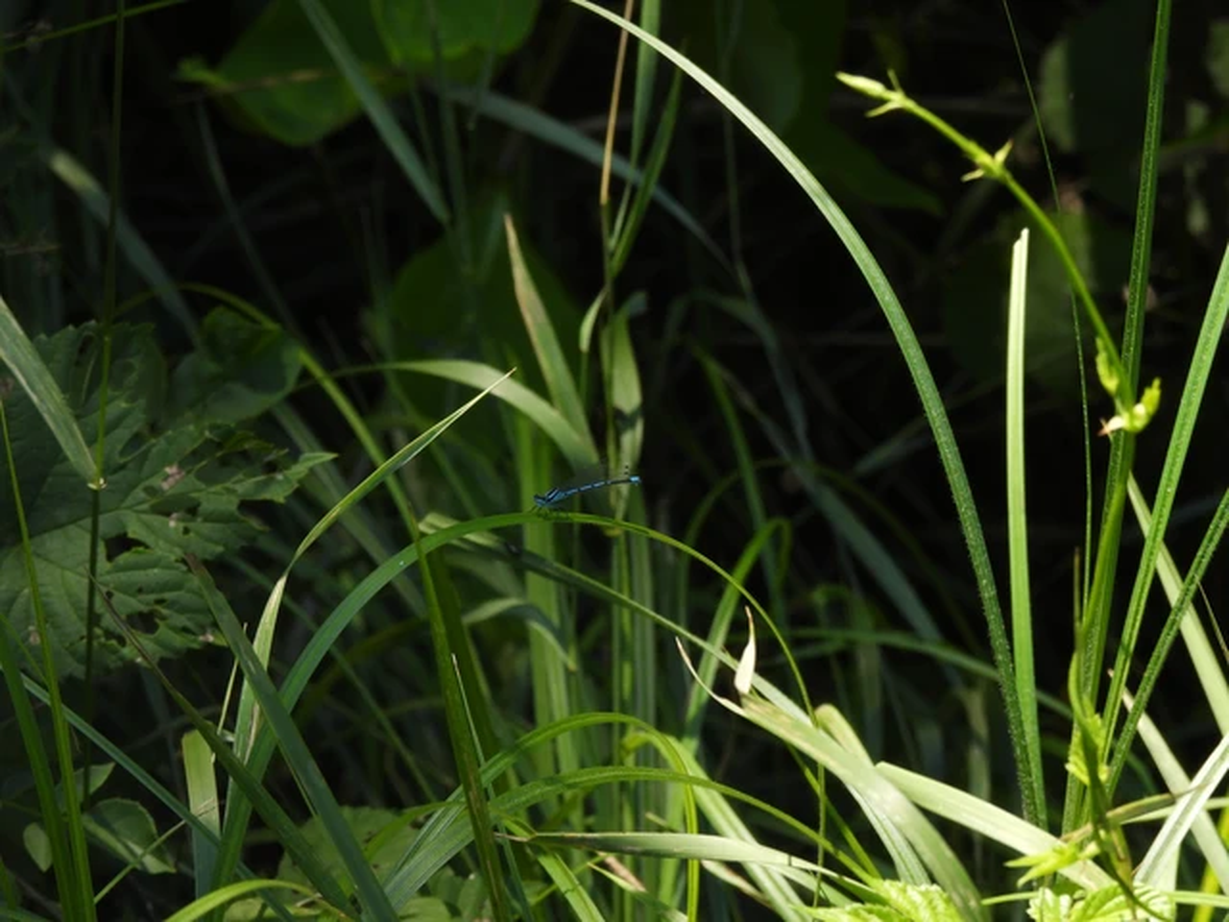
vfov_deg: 4.2
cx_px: 614
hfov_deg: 5.7
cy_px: 461
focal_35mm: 350
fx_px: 12426
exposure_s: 1/160
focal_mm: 62.5
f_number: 5.6
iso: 100
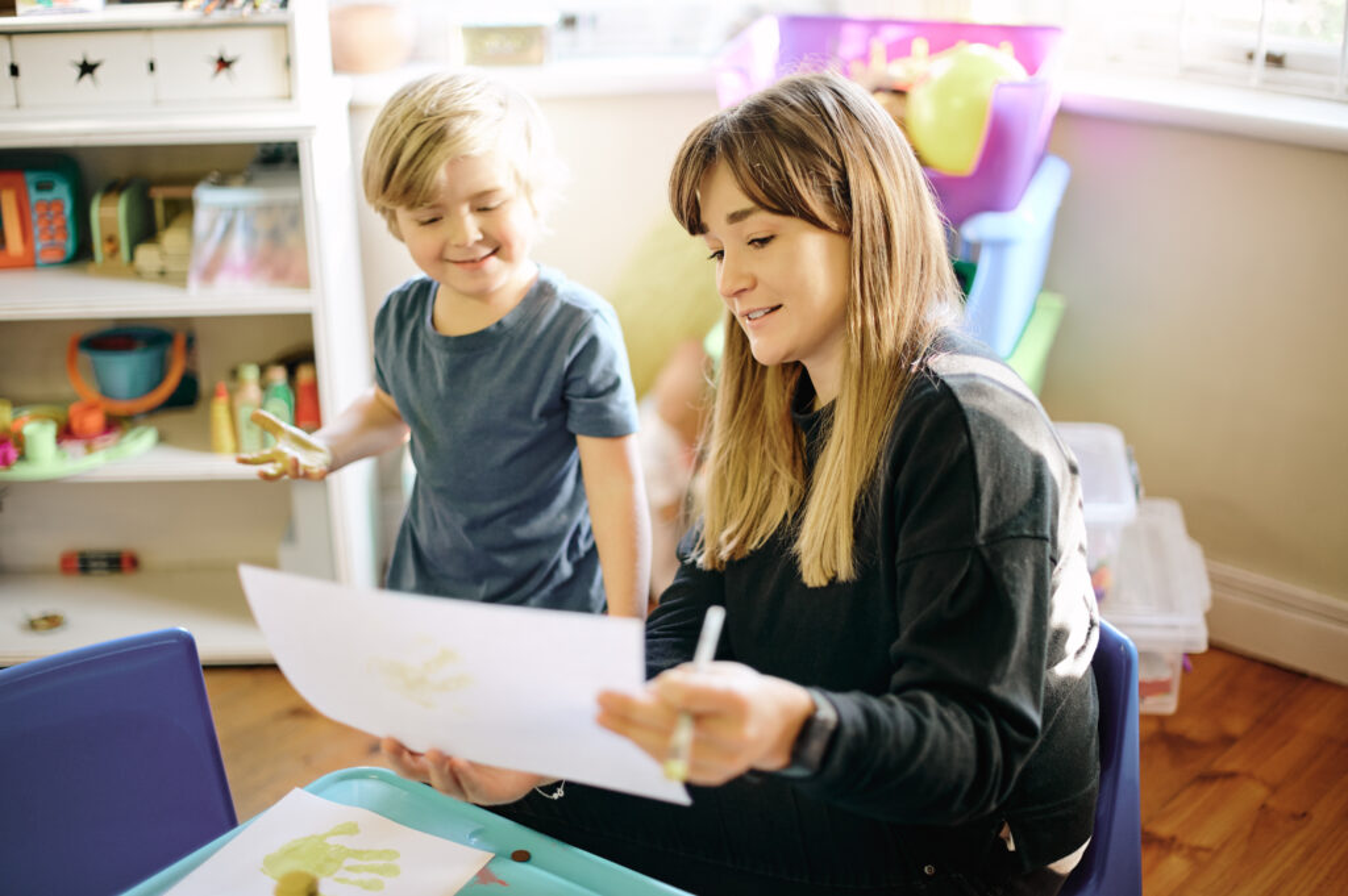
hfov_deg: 39.6
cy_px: 448
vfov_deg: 26.9
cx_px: 674
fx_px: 1871
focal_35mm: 50
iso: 400
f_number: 1.4
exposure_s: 1/100
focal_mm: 50
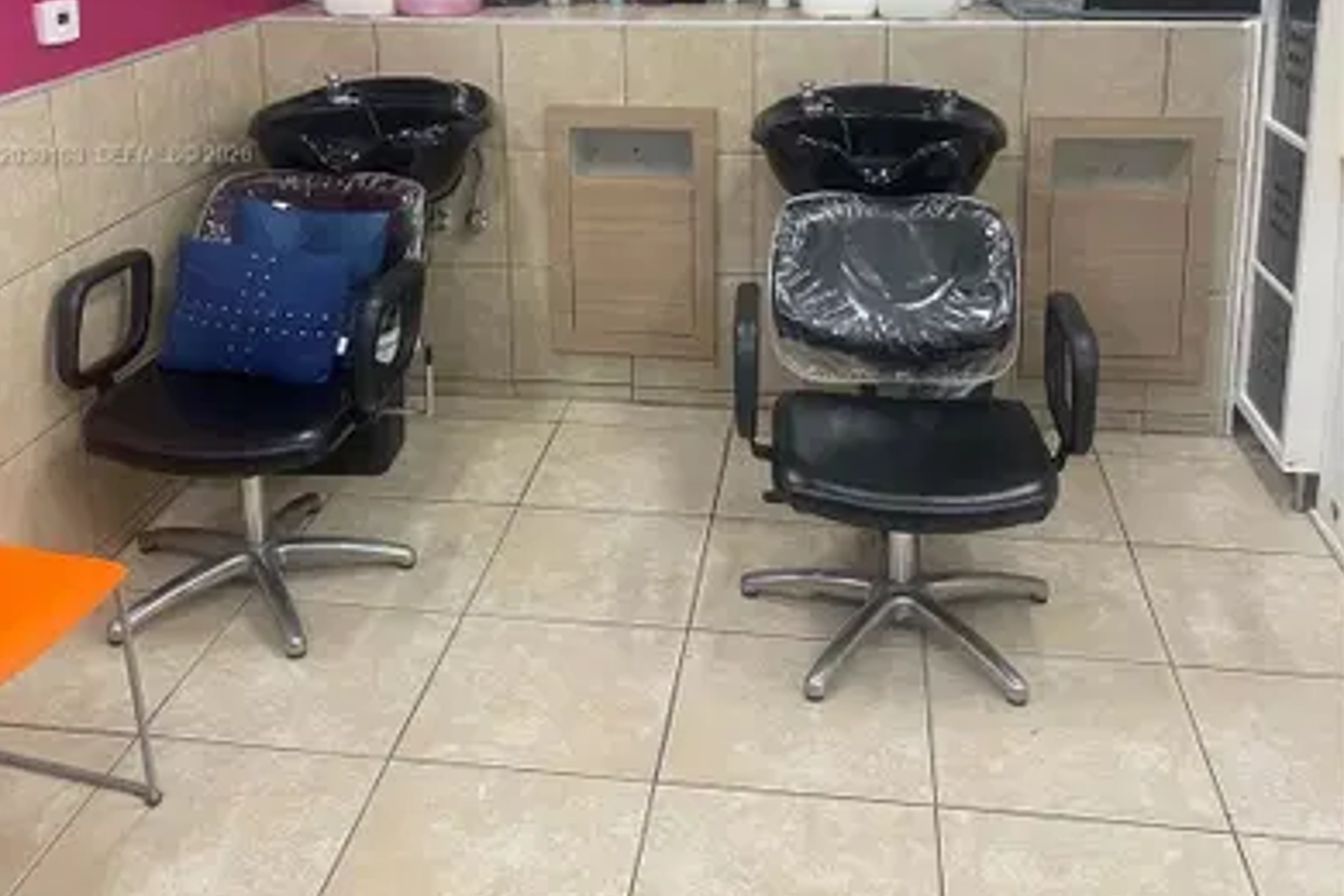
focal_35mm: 37
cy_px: 157
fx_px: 1381
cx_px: 658
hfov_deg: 51.9
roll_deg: +0.1
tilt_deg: -13.0
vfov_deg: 34.6
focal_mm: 4.25
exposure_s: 1/60
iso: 80
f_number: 1.8
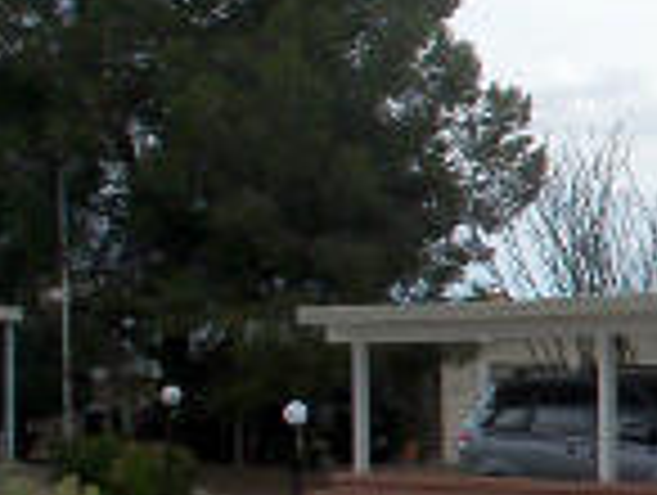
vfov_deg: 9.7
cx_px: 1431
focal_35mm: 153
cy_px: 315
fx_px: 2909
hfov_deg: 11.3
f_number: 5.5
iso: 80
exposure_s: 1/320
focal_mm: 6.3
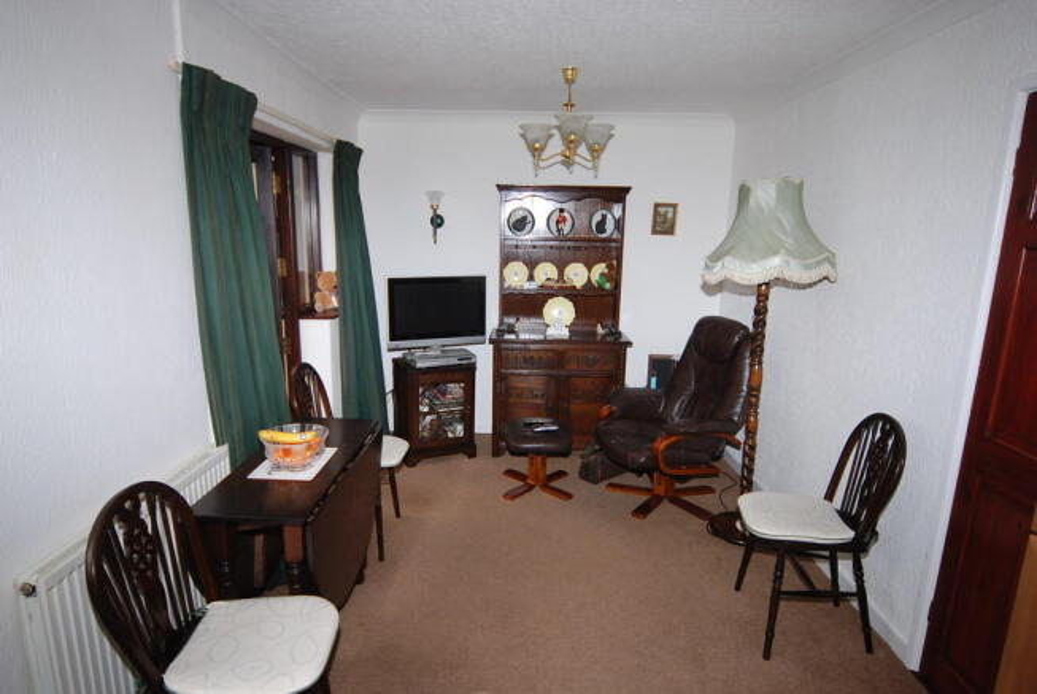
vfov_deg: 63.4
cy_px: 347
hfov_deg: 85.4
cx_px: 518
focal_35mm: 20
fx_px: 562
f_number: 4.8
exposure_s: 1/60
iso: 200
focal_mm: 13
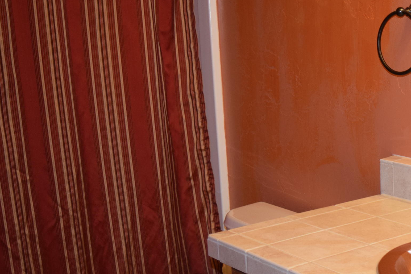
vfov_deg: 20.2
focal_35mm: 67
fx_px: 765
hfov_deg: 28.8
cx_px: 378
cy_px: 195
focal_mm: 23
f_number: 4
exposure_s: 1/60
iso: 800
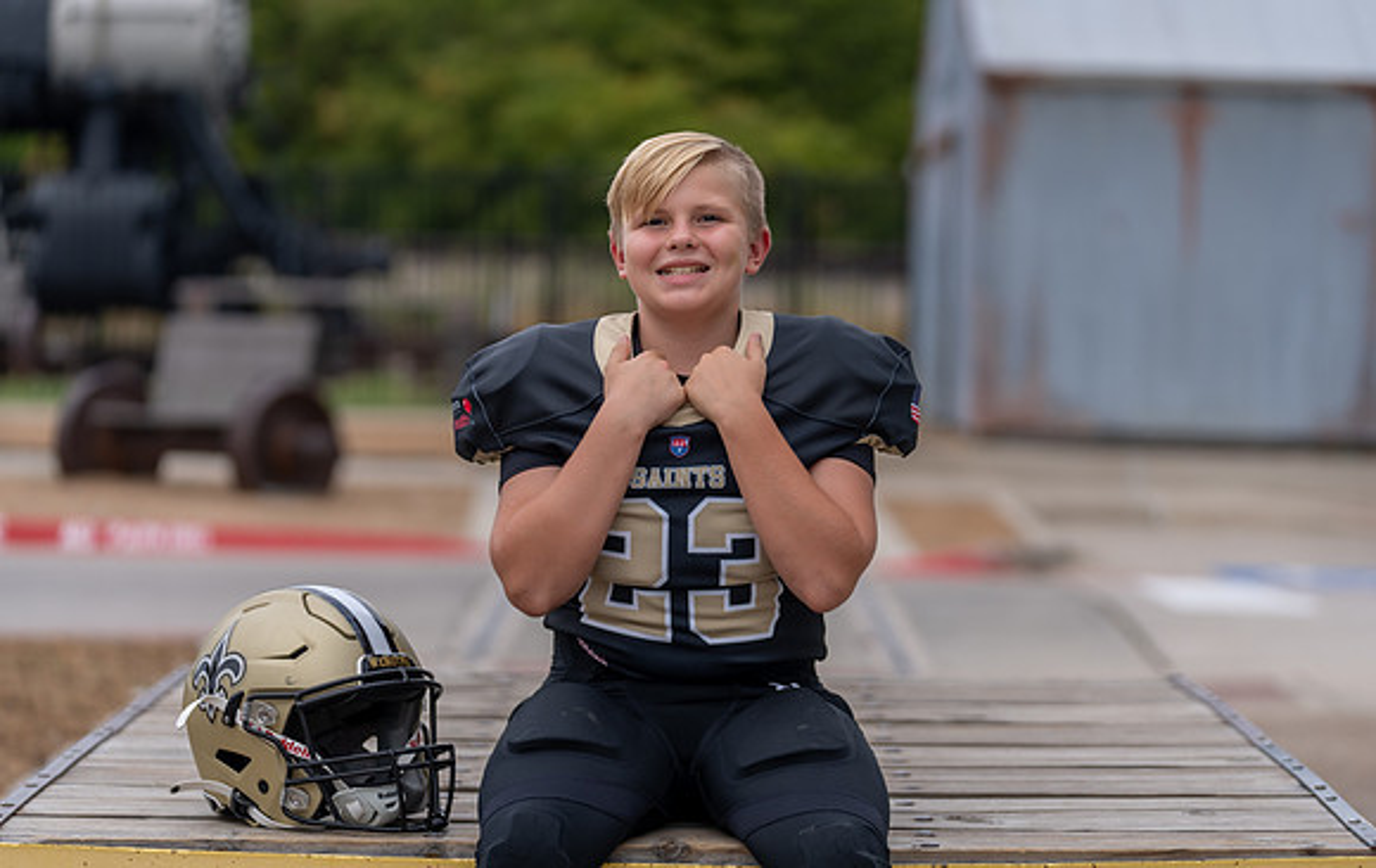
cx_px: 725
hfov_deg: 17.5
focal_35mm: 119
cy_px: 471
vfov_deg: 11.1
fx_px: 4466
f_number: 2.8
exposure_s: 1/400
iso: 100
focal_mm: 108
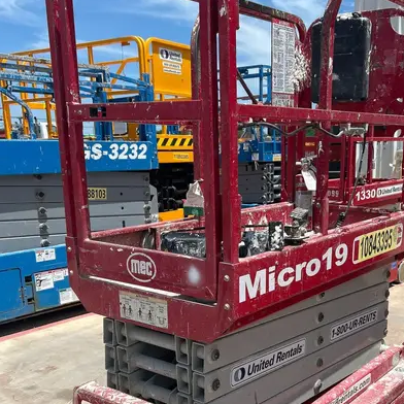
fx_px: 568
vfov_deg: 38.6
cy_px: 277
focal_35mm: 43
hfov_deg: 38.8
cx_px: 266
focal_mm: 5.7
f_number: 1.5
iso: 50
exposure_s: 1/4831
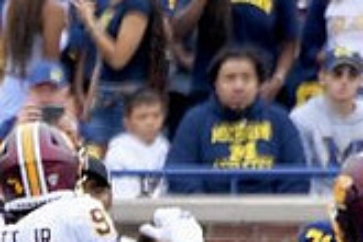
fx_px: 21304
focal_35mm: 2113
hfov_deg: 1.0
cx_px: -260
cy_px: 409
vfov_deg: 0.7
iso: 1600
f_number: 5.6
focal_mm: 400
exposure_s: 1/1000
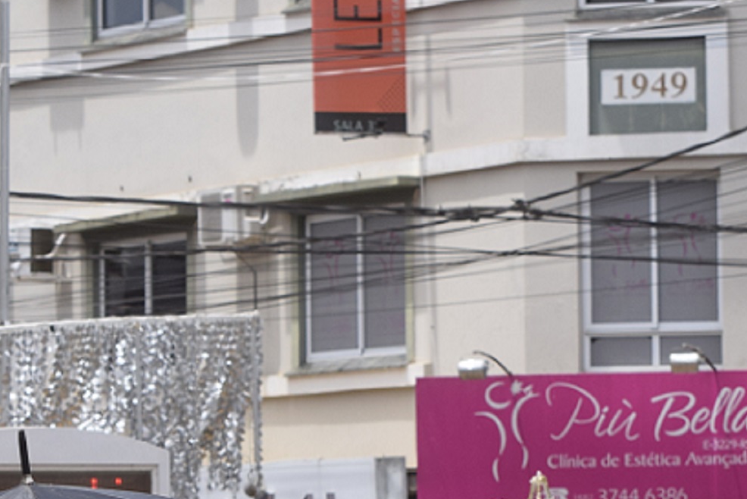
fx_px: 5749
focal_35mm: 277
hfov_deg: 7.4
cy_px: 553
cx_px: 196
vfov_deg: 5.0
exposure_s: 1/1000
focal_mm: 70
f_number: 7.1
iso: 400
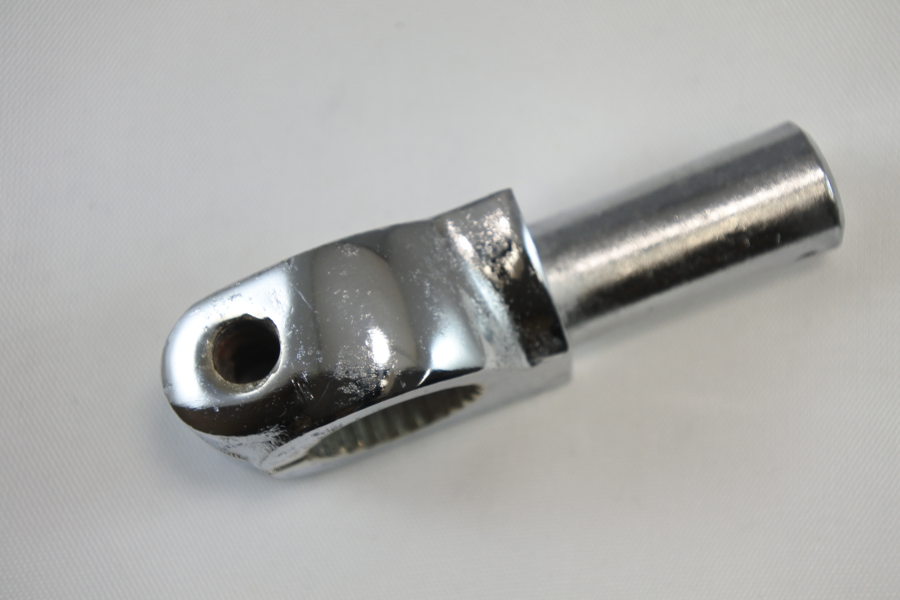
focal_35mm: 75
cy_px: 301
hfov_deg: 27.0
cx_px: 455
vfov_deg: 18.2
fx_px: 1875
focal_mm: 27.6
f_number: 5.6
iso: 400
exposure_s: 1/200
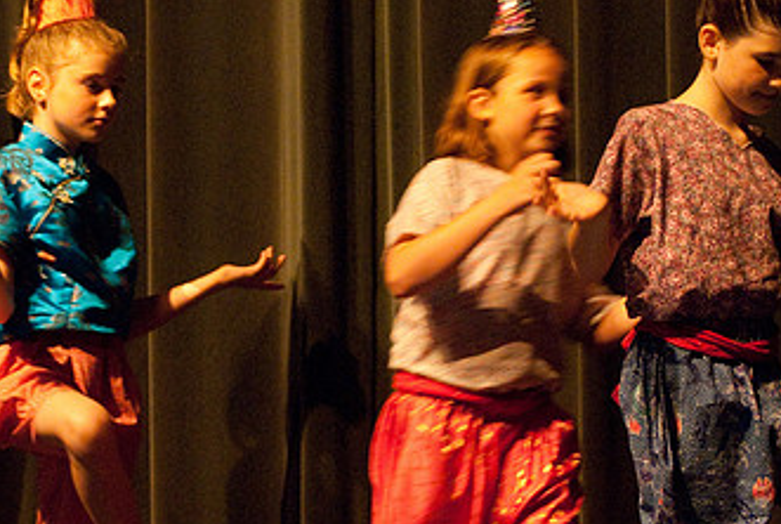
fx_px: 4564
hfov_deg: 9.8
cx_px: 229
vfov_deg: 6.6
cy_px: 361
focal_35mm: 210
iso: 1000
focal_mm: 80
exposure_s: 1/40
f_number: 2.8
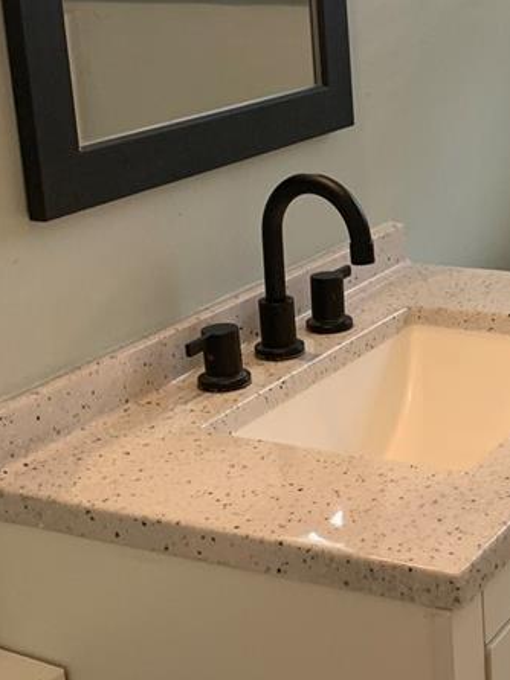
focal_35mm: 70
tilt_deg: -15.2
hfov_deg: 20.5
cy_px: 303
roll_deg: +3.1
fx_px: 1376
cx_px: 463
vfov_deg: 27.8
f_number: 1.8
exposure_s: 1/60
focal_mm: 4.25
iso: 125
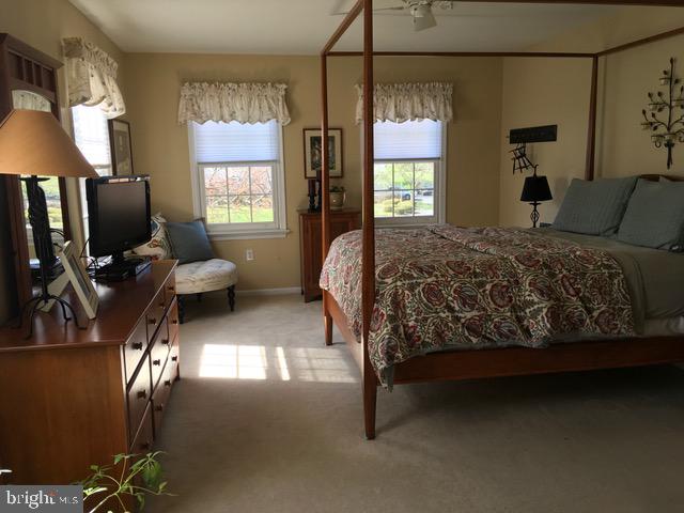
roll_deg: +1.2
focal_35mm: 29
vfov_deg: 48.2
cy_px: 256
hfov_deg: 61.7
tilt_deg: -9.8
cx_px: 342
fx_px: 573
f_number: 2.2
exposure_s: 1/60
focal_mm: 4.15
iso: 25
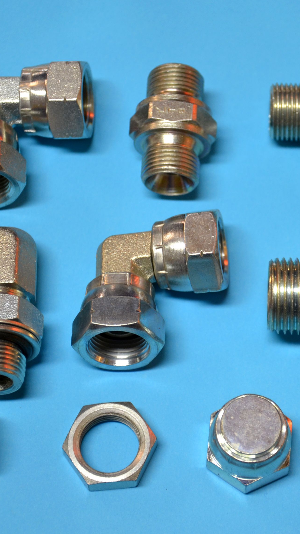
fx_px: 1740
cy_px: 266
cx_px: 243
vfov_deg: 17.4
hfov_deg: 9.8
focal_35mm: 123
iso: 400
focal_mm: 52
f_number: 5
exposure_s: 1/25
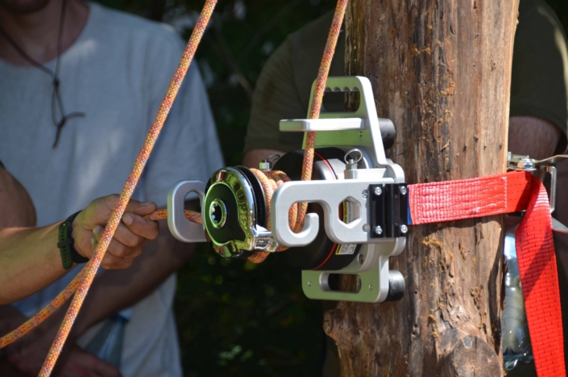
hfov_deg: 6.9
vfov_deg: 4.6
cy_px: 188
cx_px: 284
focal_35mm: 300
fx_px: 4724
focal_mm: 200
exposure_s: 1/250
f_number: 5.6
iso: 100
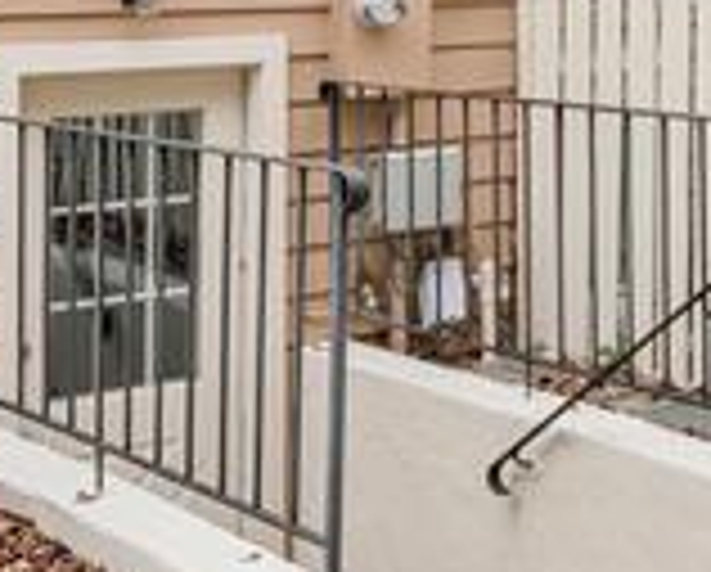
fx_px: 1792
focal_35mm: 85
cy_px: -20
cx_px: 796
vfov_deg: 17.6
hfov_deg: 21.2
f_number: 8
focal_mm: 14
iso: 200
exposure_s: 1/160
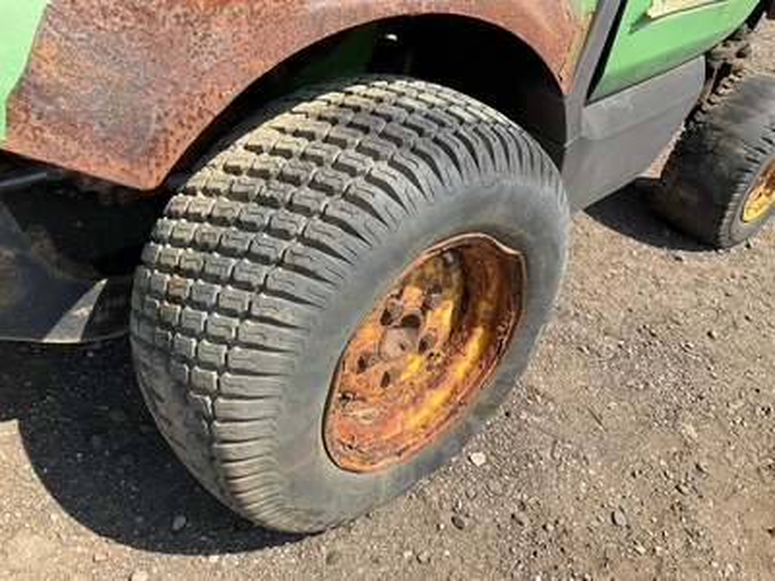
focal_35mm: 29
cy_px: 290
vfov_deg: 48.2
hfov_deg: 61.7
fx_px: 649
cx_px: 388
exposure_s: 1/883
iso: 25
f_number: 1.8
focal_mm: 3
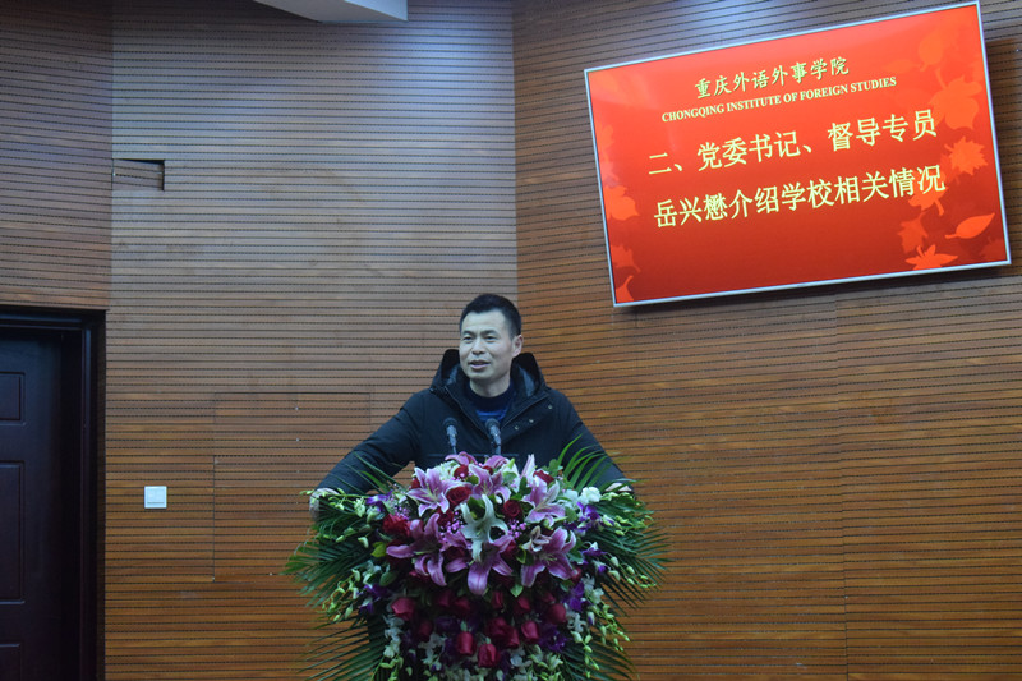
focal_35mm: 82
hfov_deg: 24.6
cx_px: 511
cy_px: 340
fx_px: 2341
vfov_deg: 16.5
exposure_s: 1/60
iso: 3600
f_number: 5.6
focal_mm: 55
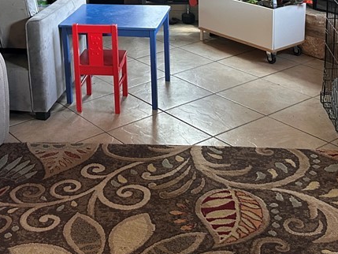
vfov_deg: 22.7
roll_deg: +3.0
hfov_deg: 31.0
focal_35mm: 62
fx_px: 606
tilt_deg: -12.7
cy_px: 0
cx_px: 118
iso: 320
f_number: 1.5
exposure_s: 1/60
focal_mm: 5.7
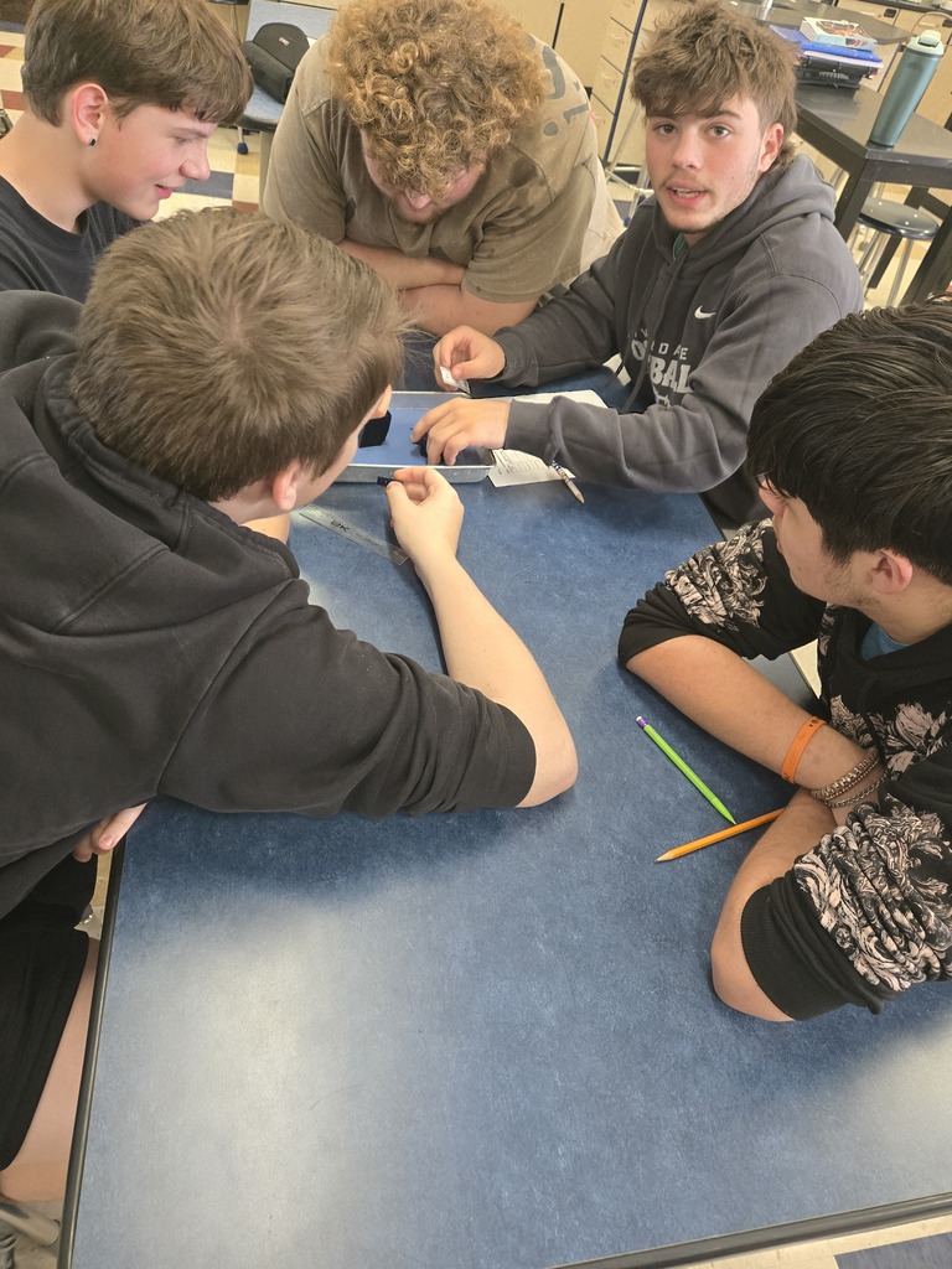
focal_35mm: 23
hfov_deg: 58.9
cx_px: 476
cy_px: 634
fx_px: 843
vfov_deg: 73.9
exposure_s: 1/120
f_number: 1.8
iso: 1000
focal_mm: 5.4
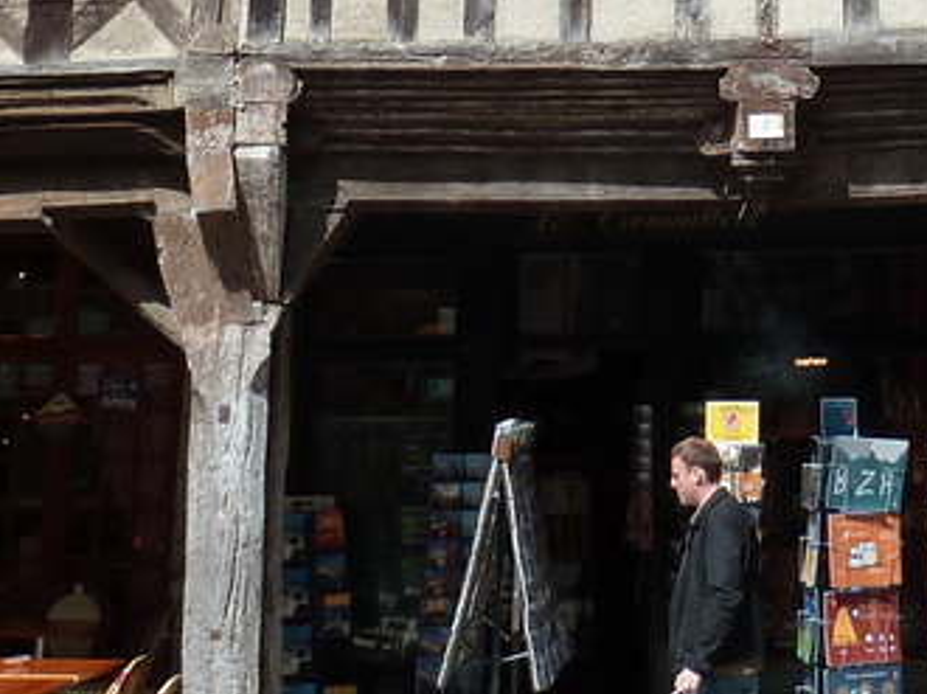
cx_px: 784
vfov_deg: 15.0
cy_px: -357
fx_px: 2435
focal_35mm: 91
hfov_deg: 21.2
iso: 80
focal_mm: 4.1
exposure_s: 1/320
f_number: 4
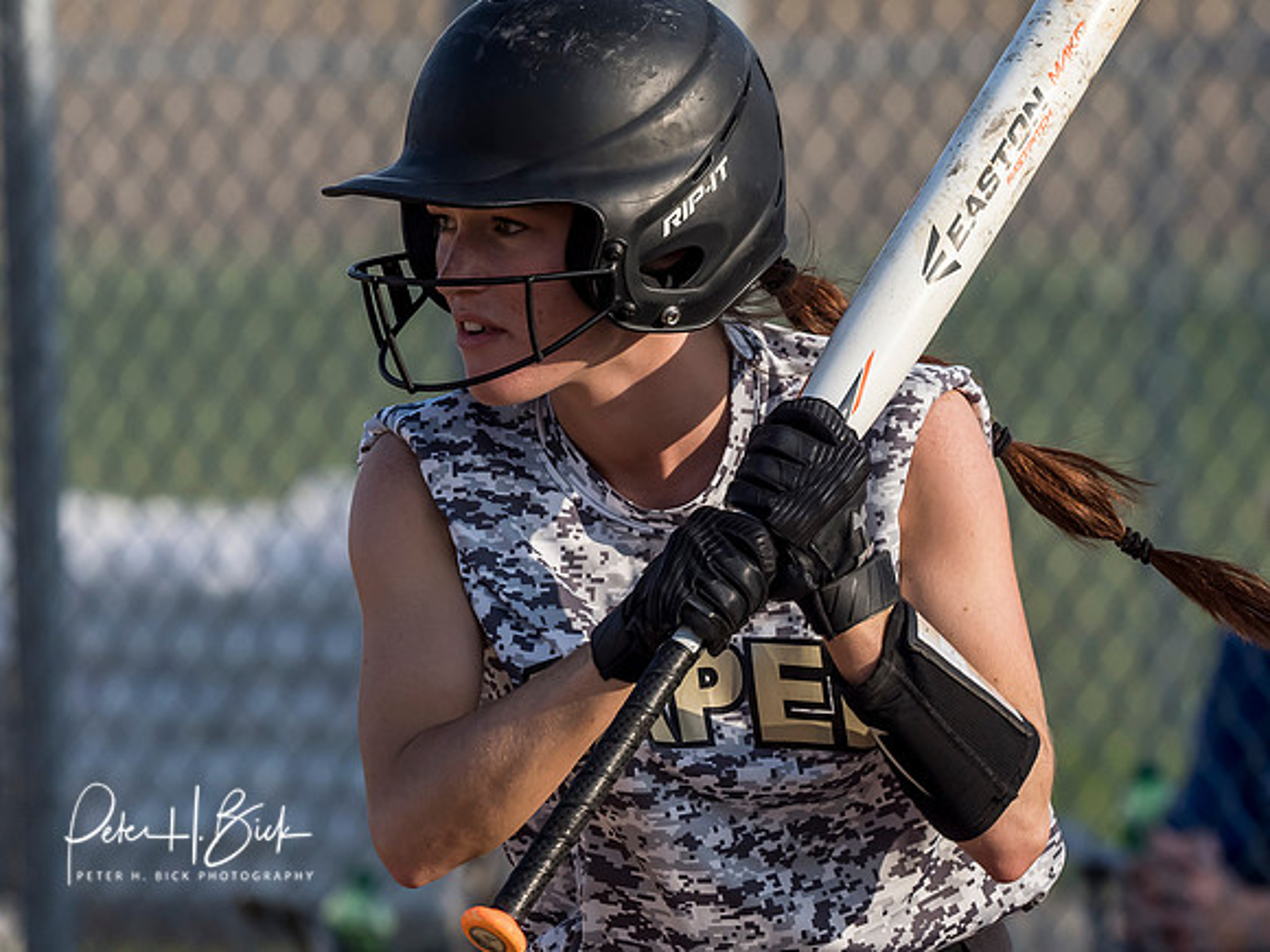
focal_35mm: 892
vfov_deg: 1.7
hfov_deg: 2.2
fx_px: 32733
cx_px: 868
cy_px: 400
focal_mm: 300
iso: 400
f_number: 6.3
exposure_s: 1/1250
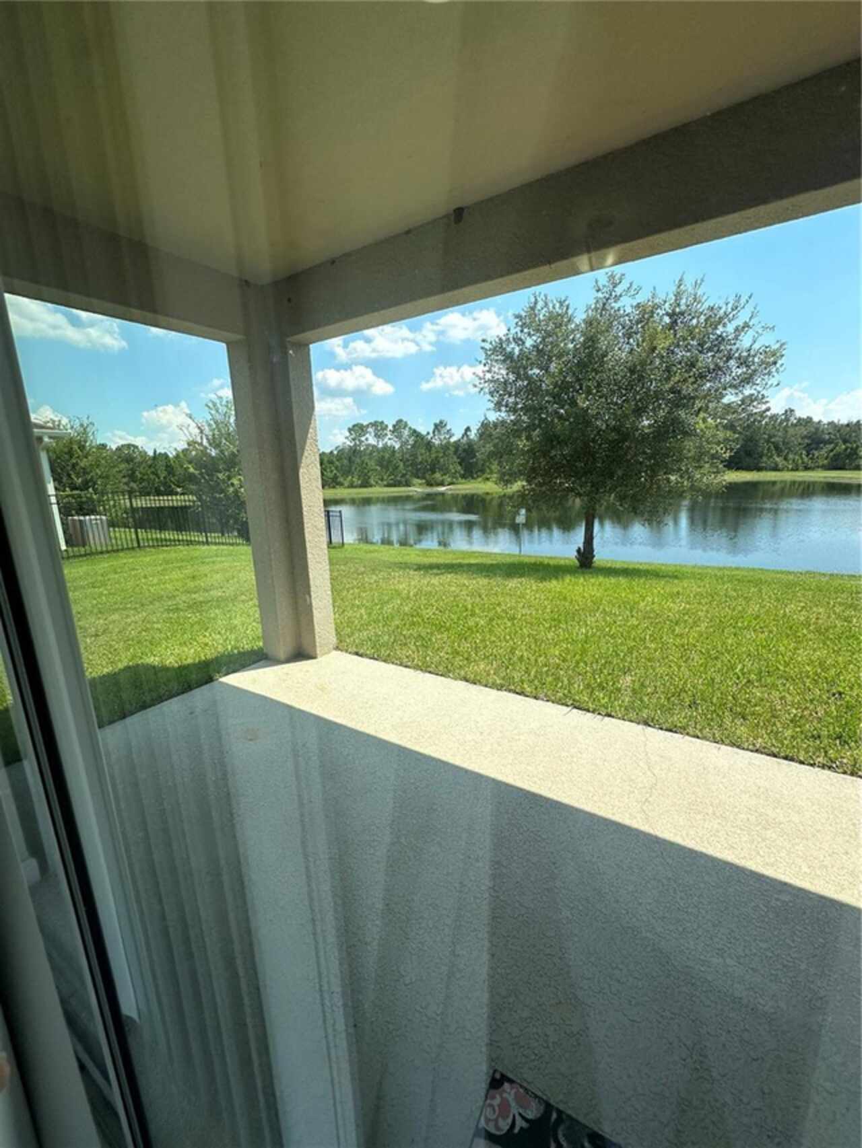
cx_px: 431
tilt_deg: -12.2
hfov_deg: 85.7
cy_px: 574
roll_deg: +2.0
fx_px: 465
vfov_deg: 102.1
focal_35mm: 14
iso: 50
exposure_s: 1/1490
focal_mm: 2.22
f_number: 2.2
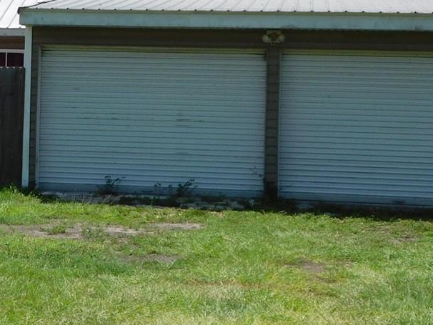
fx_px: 1189
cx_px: 44
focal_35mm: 95
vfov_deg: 15.5
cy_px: 92
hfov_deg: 20.2
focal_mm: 6.3
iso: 125
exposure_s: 1/400
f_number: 7
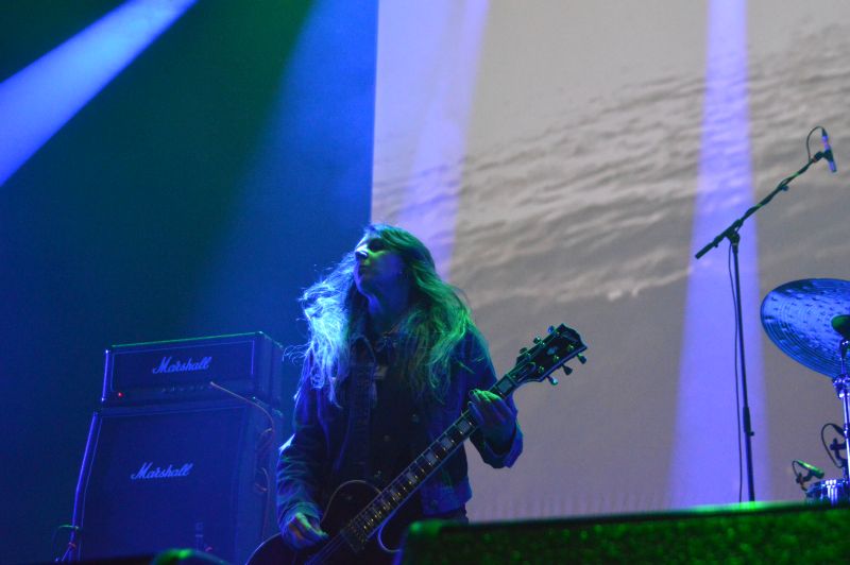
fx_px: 1345
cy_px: 282
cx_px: 425
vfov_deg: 23.7
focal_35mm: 57
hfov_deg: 35.1
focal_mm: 38
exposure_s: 1/500
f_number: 4.2
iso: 6400
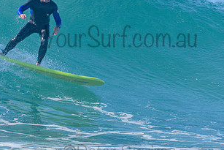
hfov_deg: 1.8
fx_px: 7208
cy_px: 7
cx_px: 95
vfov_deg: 1.2
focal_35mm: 1158
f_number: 5.6
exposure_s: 1/2000
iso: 250
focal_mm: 500
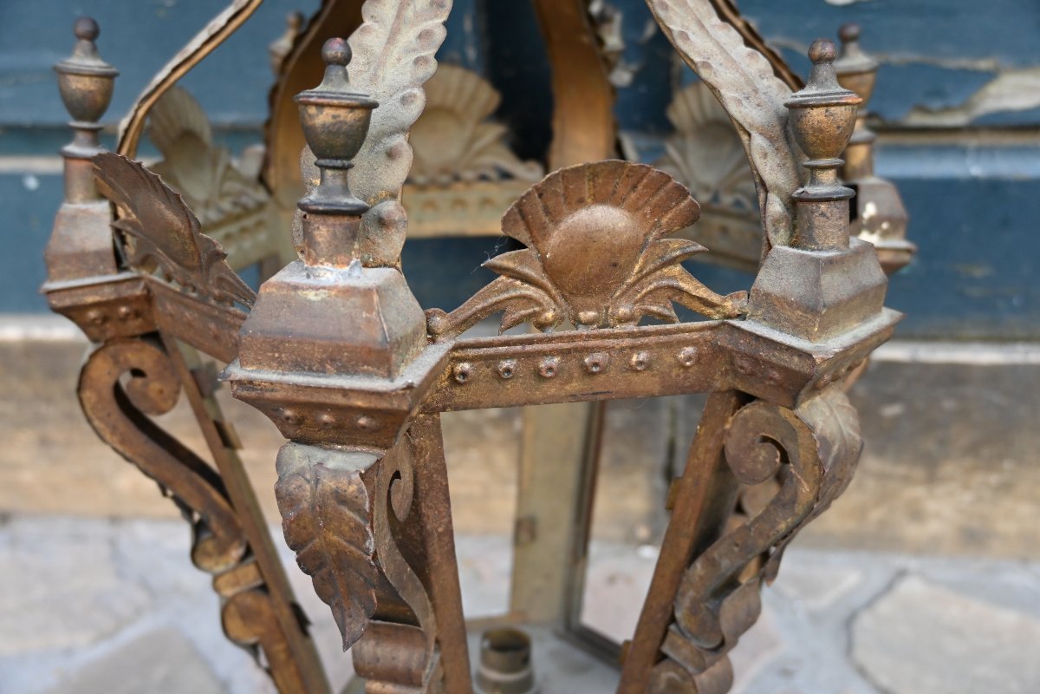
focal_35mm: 40
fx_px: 1170
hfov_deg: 47.9
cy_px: 347
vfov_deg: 33.0
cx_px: 520
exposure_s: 1/250
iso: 400
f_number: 4
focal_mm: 27
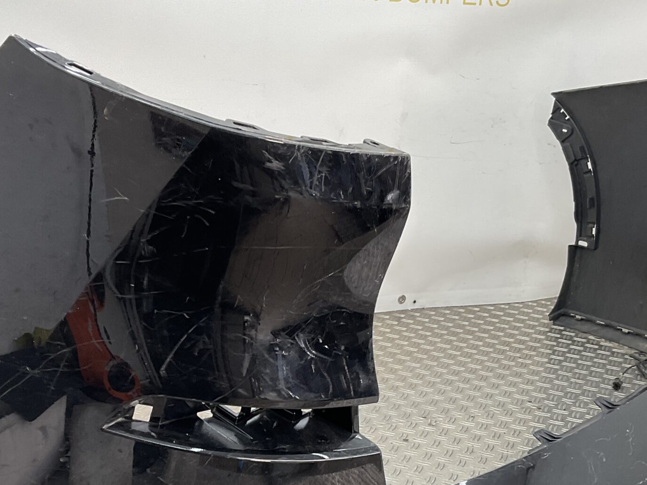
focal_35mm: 54
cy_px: 403
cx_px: 252
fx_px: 1009
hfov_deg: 35.4
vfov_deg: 26.4
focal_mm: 3
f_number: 1.8
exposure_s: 1/120
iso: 40
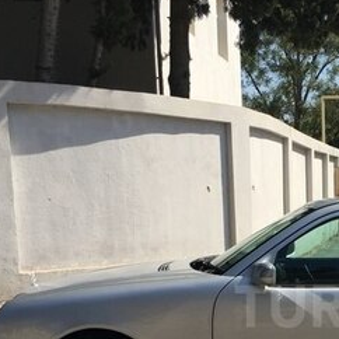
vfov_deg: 24.0
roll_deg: +0.4
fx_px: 776
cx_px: 378
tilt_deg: -9.1
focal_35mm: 70
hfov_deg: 23.1
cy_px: 306
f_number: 2.2
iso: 25
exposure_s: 1/1241
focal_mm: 4.15
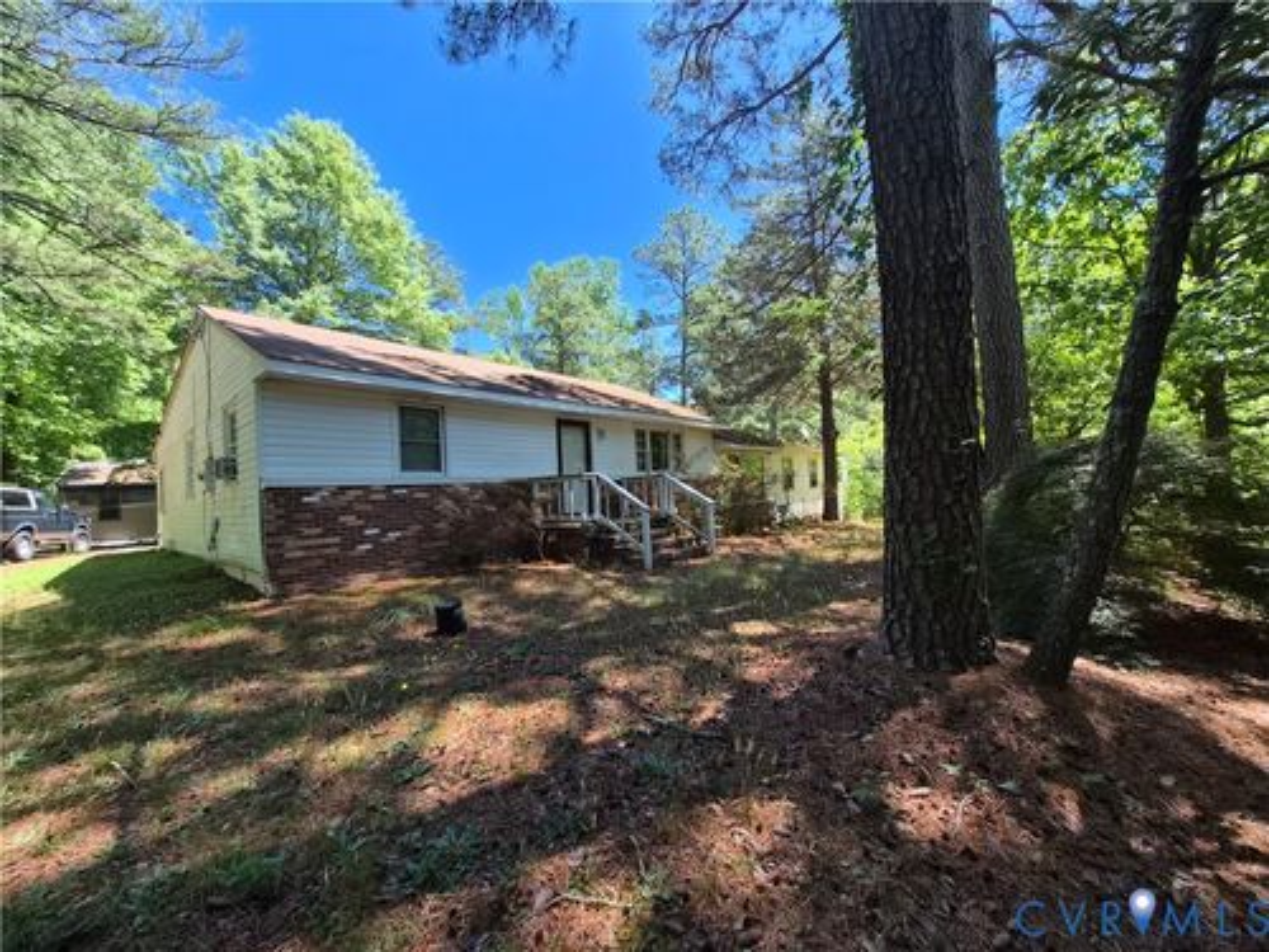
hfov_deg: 106.2
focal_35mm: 13
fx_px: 477
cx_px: 634
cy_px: 476
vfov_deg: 89.9
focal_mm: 1.7
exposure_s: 1/383
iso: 25
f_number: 2.2
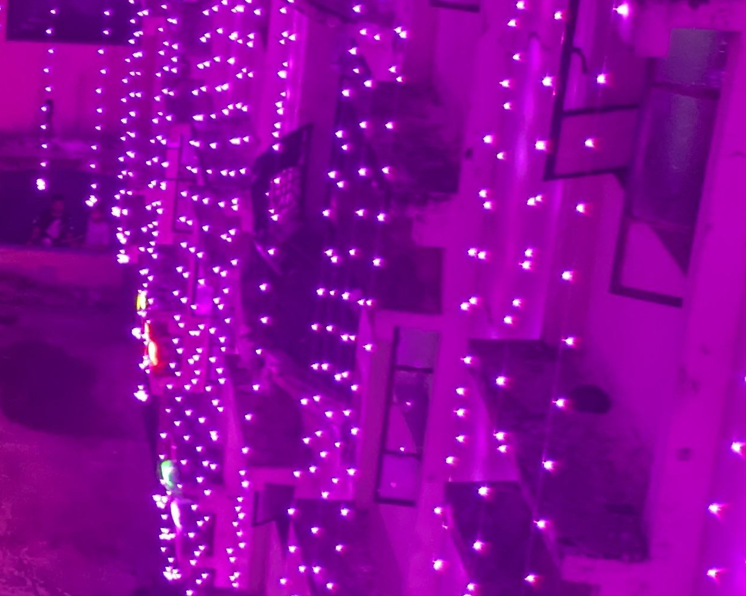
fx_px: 1987
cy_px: -45
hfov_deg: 17.5
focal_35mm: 90
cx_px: -569
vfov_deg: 16.6
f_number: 1.89
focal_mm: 5.43
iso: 251
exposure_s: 1/33.3
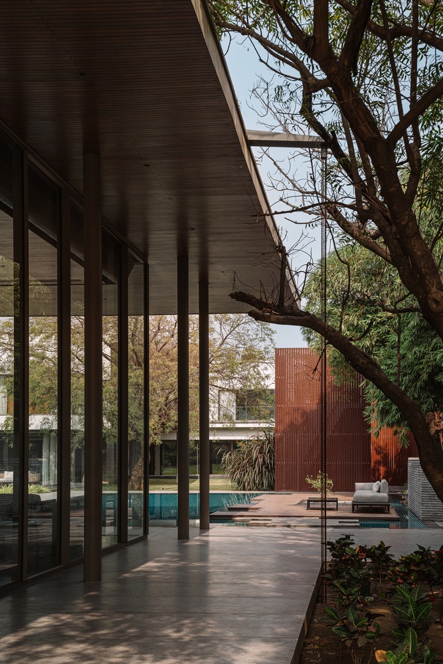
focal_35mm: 44
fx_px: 812
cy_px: 332
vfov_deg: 44.5
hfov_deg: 30.5
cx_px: 222
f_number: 10
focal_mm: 44
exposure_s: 1/80
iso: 100
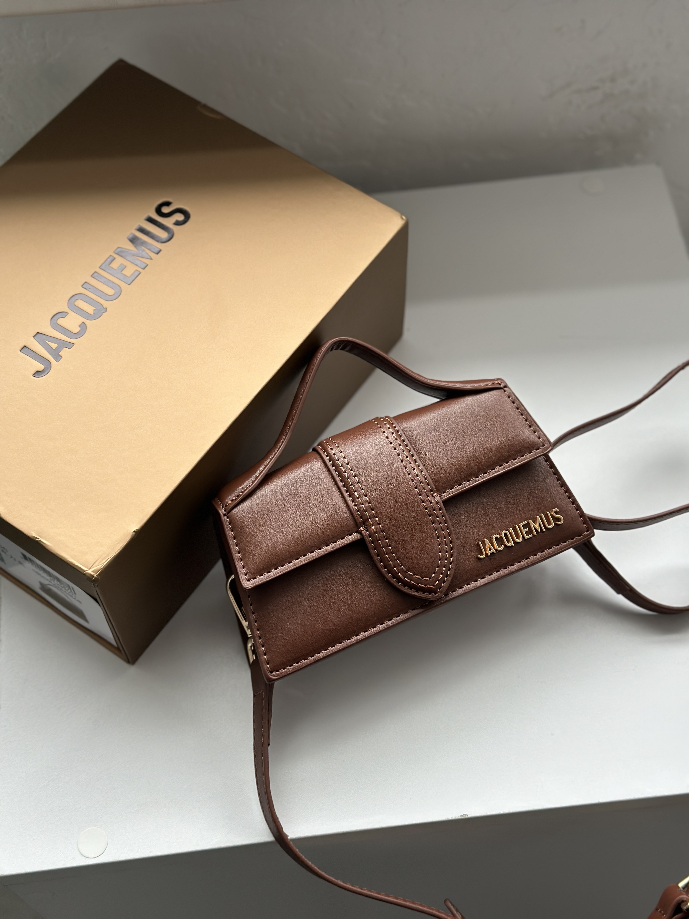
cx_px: 344
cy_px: 460
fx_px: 1274
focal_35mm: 48
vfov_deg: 39.7
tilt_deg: -60.0
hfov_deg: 30.3
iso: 125
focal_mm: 6.86
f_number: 1.78
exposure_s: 1/109
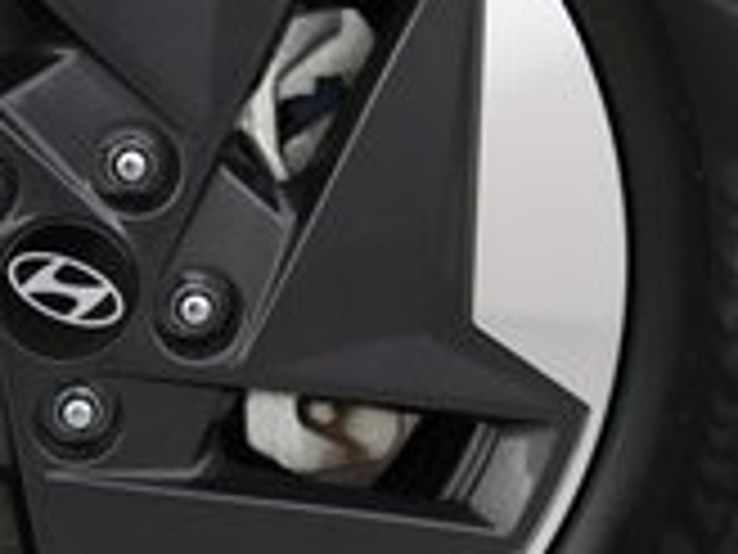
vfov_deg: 14.1
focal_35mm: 105
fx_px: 2239
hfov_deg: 18.4
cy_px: 302
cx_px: 54
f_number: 2.8
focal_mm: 28
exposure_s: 1/160
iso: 5000
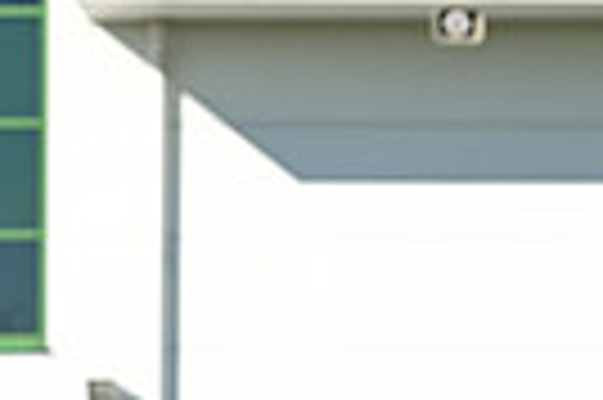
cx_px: 202
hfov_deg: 6.8
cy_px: 838
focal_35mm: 304
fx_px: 5086
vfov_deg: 4.4
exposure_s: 1/2500
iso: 400
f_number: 5
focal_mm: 70
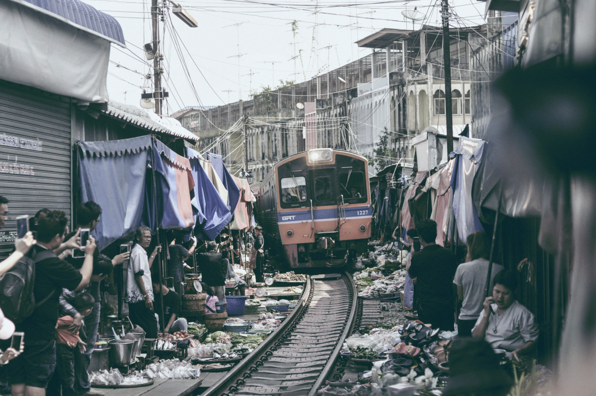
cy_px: 198
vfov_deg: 18.1
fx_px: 1240
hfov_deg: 27.0
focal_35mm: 75
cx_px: 298
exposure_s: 1/3200
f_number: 2.8
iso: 200
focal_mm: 50
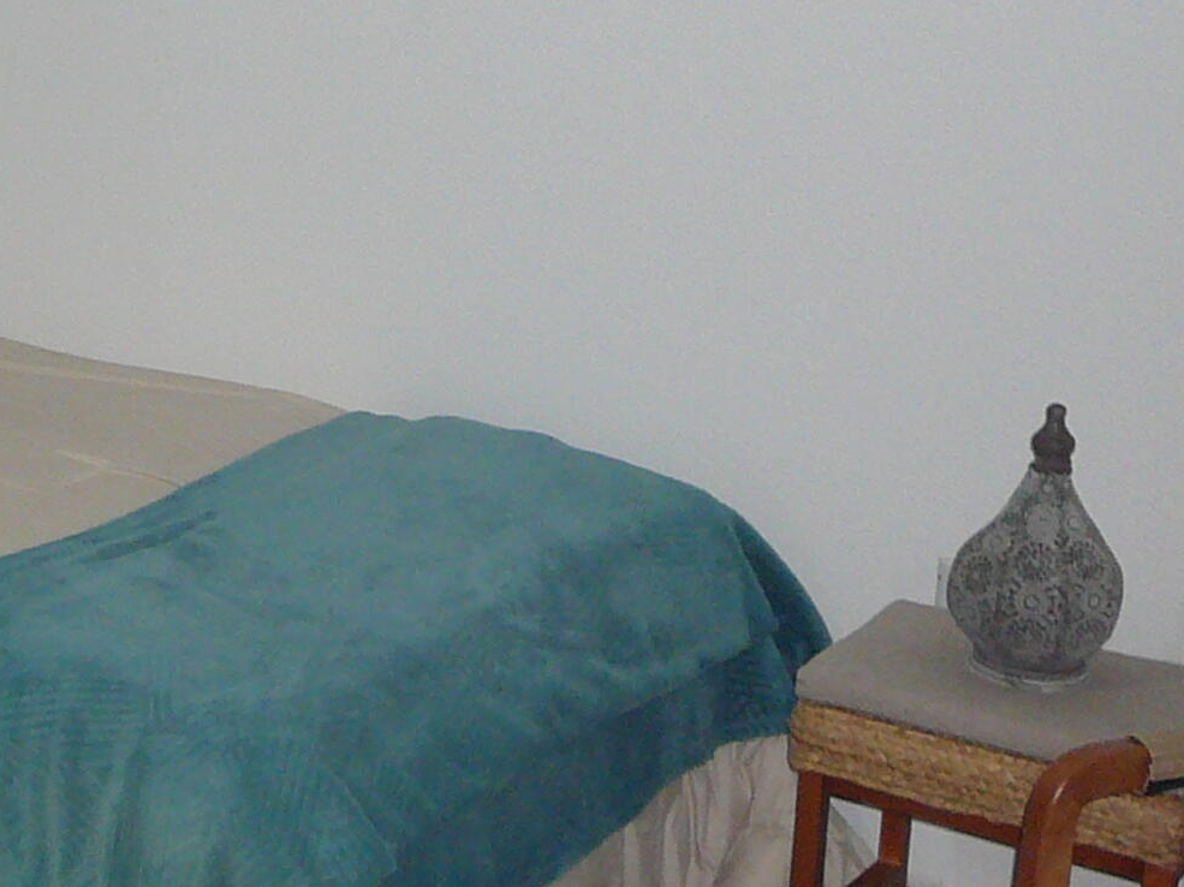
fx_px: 3111
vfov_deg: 16.1
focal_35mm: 91
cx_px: -228
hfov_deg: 20.2
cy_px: 132
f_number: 2.8
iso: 160
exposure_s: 1/30
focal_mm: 5.2
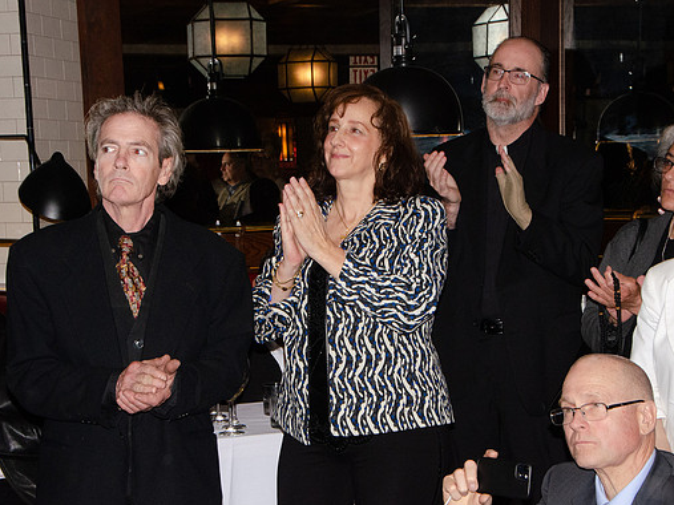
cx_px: 338
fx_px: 1538
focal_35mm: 79
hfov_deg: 24.7
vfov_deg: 18.7
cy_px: 254
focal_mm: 48
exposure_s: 1/125
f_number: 14
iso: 2500
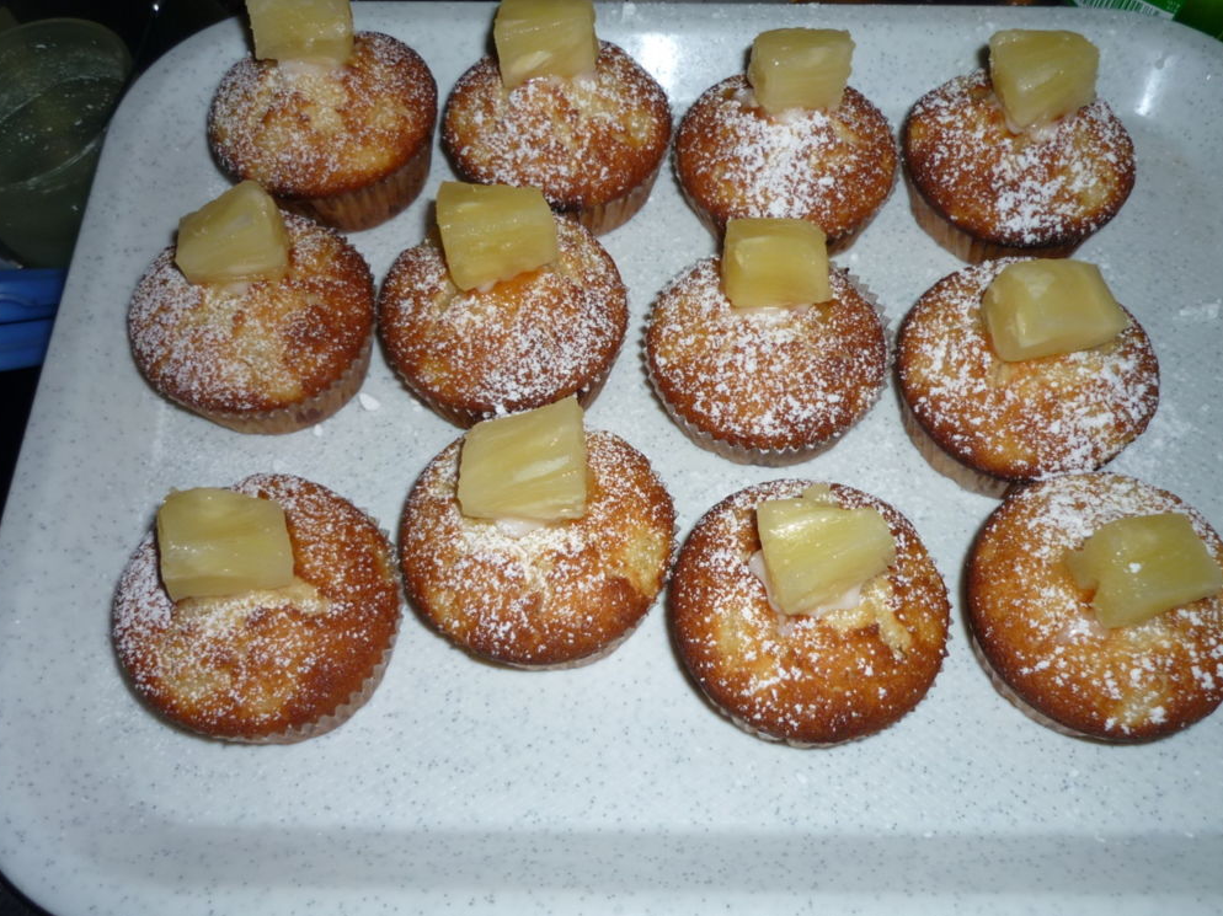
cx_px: 612
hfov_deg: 54.0
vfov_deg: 41.8
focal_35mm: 34
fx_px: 1201
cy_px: 451
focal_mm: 5.5
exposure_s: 1/30
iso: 100
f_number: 2.8
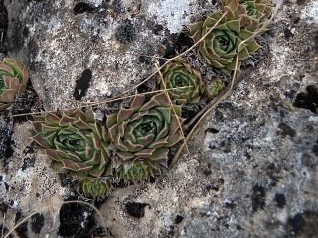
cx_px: 104
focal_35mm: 39
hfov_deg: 47.0
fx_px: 358
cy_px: 76
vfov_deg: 36.4
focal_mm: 4.6
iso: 64
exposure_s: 1/100
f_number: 2.8
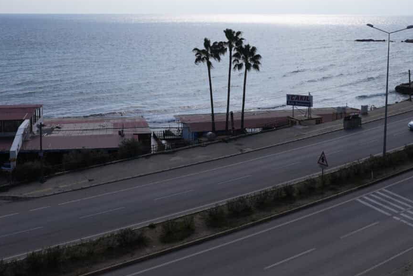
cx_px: 233
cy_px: 14
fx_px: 459
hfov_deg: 48.3
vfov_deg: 31.4
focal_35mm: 40
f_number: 8
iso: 100
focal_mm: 17
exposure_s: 1/640
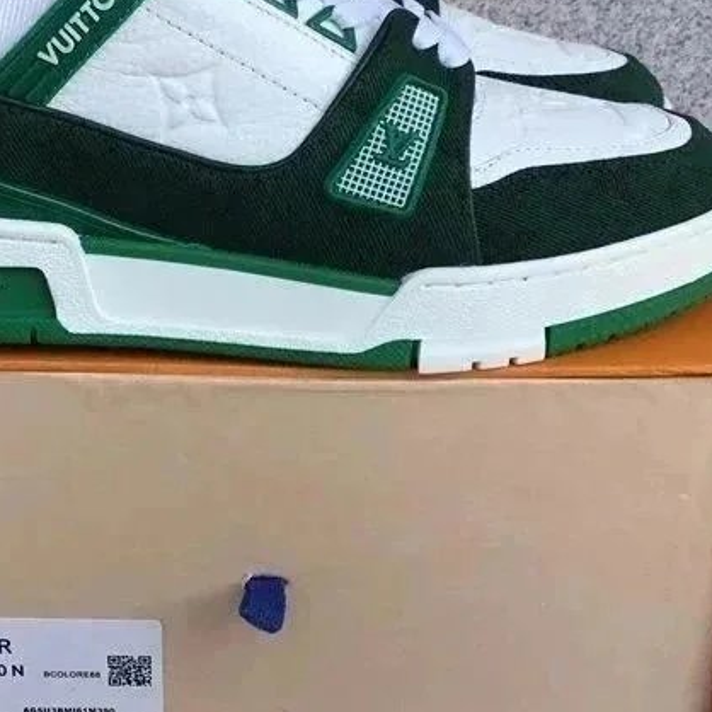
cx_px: 245
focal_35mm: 59
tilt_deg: -18.8
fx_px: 1373
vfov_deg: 28.9
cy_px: 251
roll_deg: -0.3
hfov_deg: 28.9
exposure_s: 1/646
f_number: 2.4
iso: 25
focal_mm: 3.3
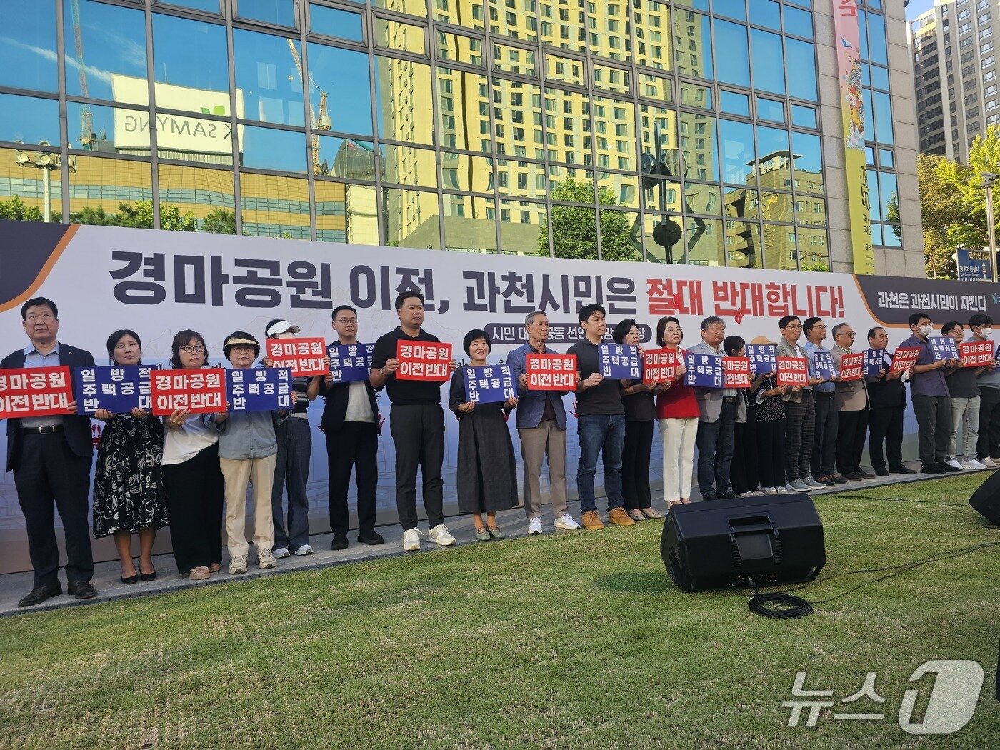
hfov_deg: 73.9
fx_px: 664
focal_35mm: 23
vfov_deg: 58.9
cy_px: 375
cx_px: 500
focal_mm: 6.3
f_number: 1.7
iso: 25
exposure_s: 1/180
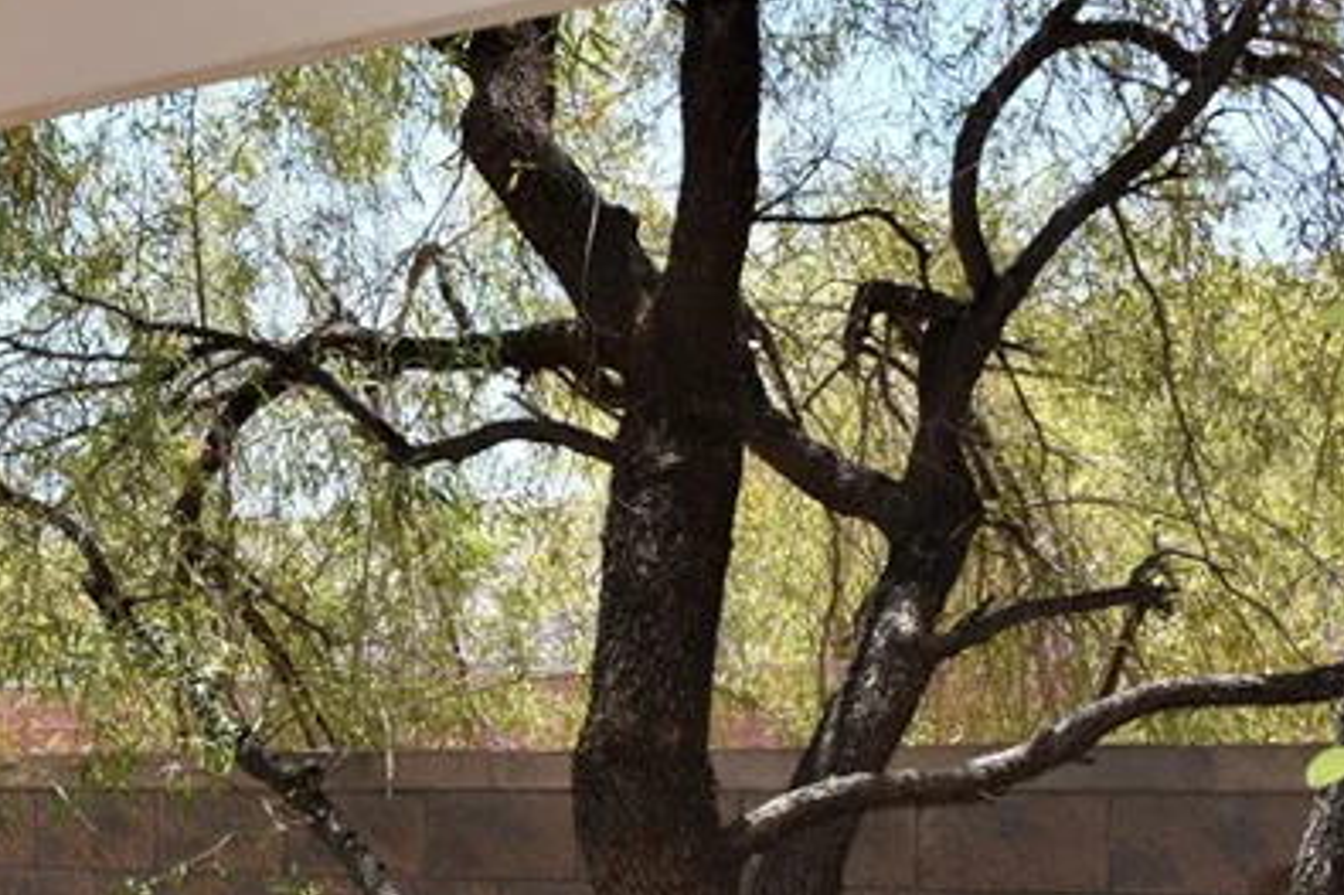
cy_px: 818
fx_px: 2612
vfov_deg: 19.1
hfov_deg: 27.3
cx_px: 20
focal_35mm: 70
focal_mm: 18
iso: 100
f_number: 6.3
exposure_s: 1/160
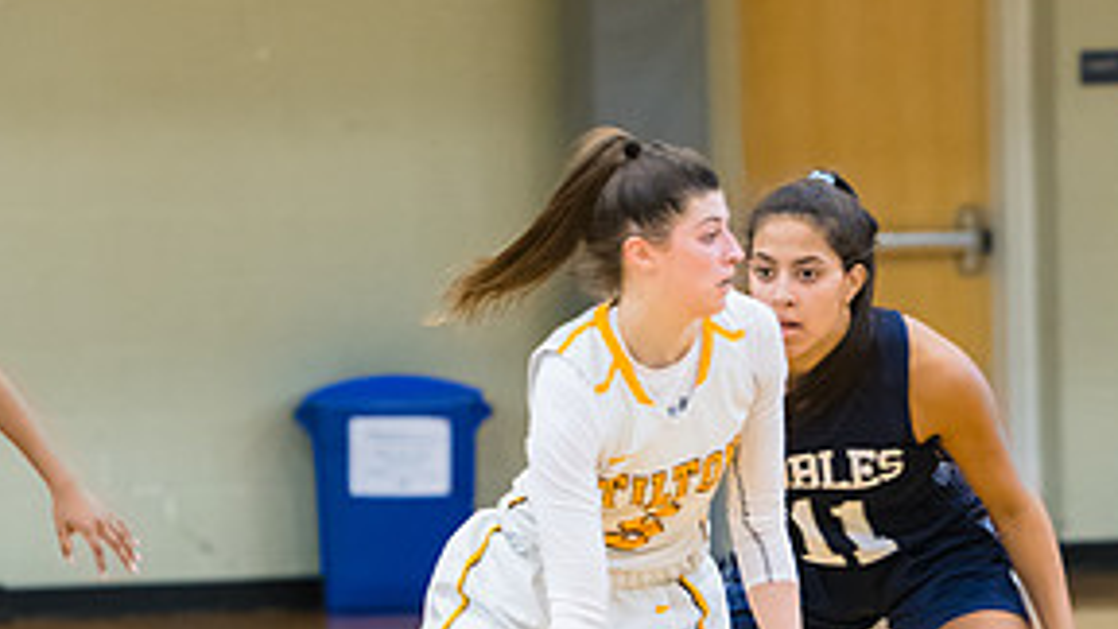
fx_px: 9101
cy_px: 734
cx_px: 547
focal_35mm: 307
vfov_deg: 3.9
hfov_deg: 7.0
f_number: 3.2
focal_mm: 125
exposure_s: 1/400
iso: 3200
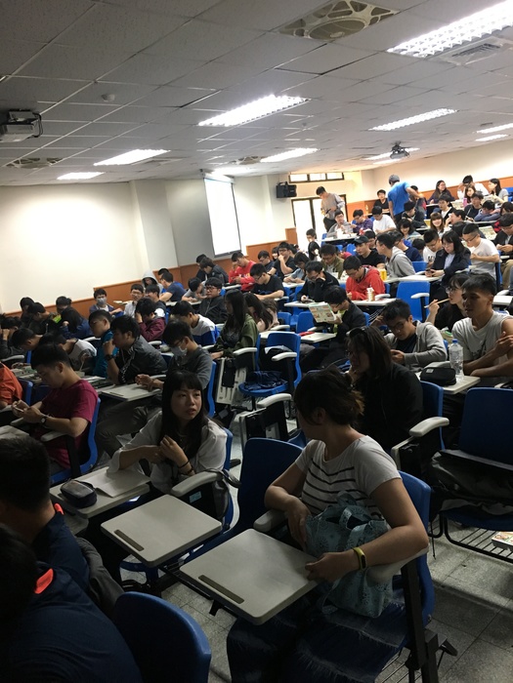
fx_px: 573
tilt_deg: -10.1
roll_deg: +7.8
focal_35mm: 29
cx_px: 256
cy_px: 342
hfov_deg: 48.2
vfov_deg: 61.7
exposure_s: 1/30
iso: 125
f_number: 2.2
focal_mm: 4.15
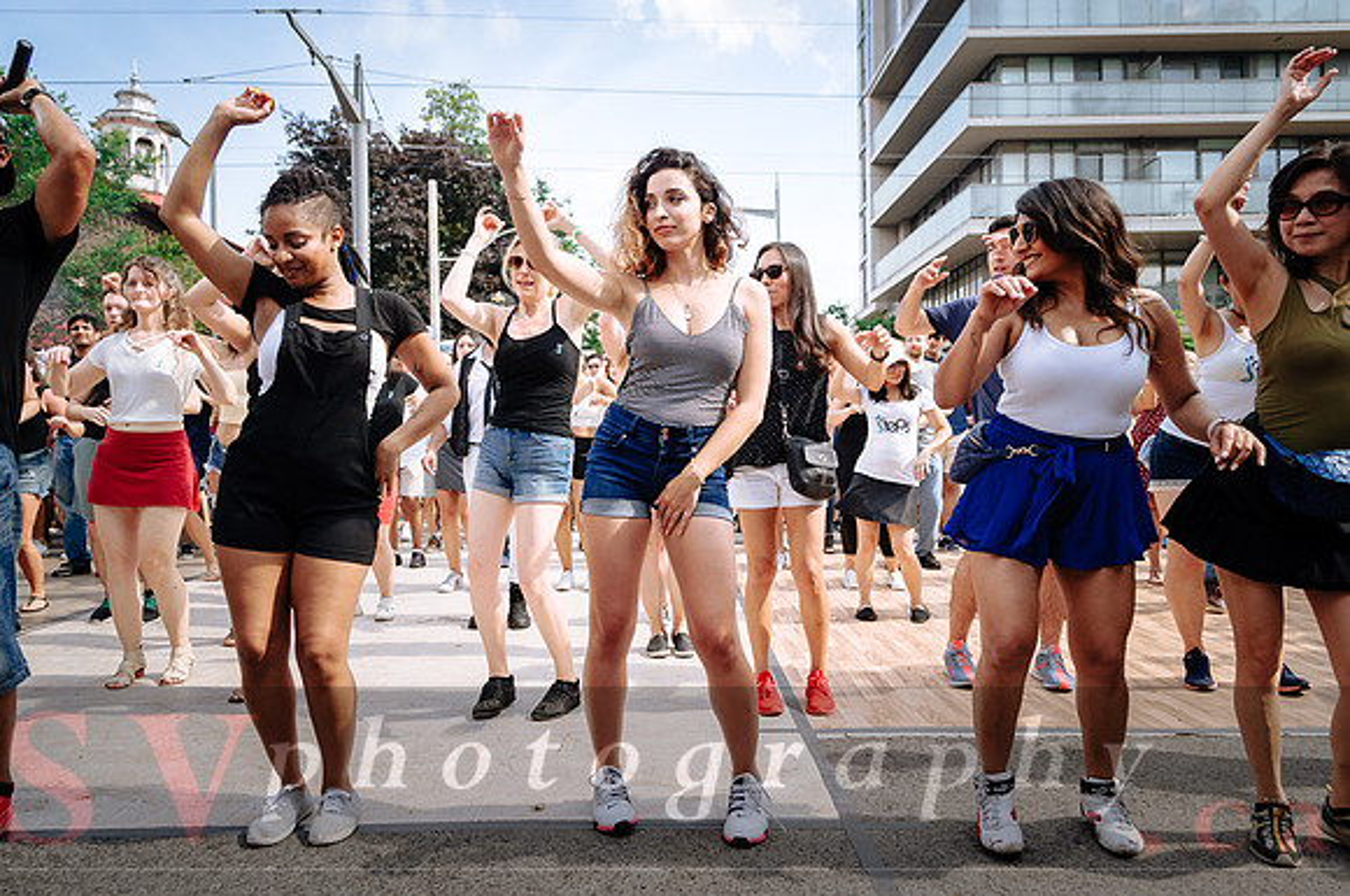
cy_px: 448
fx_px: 955
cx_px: 675
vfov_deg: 50.3
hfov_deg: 70.5
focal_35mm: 26
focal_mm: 17
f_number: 4
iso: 100
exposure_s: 1/1000
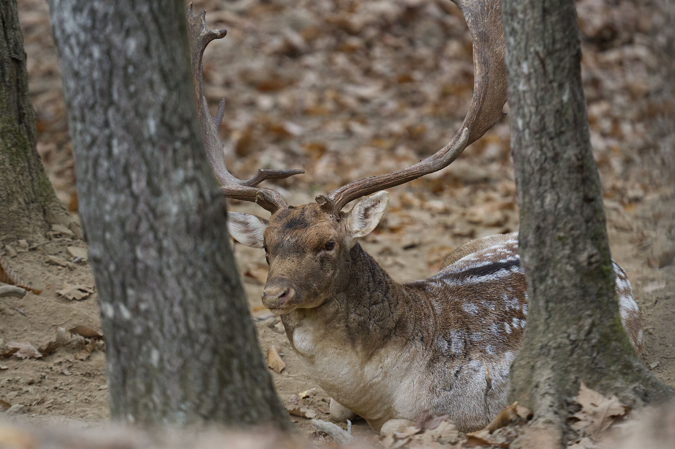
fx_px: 14056
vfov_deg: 1.8
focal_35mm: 750
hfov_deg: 2.8
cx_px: 338
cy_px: 224
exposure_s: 1/500
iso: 1000
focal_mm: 500
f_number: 5.6
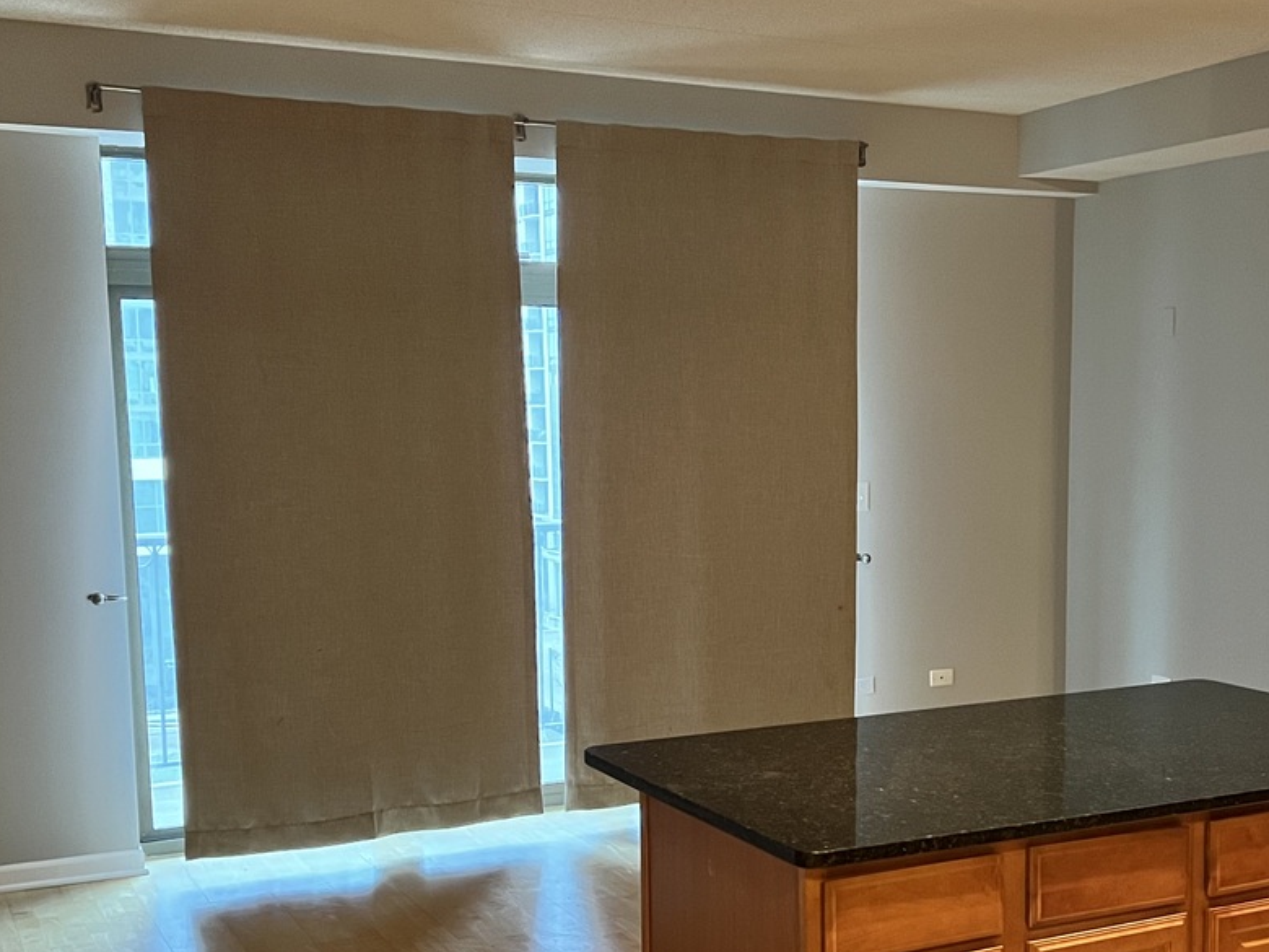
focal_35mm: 48
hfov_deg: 39.4
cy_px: 628
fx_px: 1760
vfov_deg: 30.1
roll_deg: +0.4
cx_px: 802
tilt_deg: -7.5
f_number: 1.5
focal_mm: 5.7
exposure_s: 1/40
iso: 500
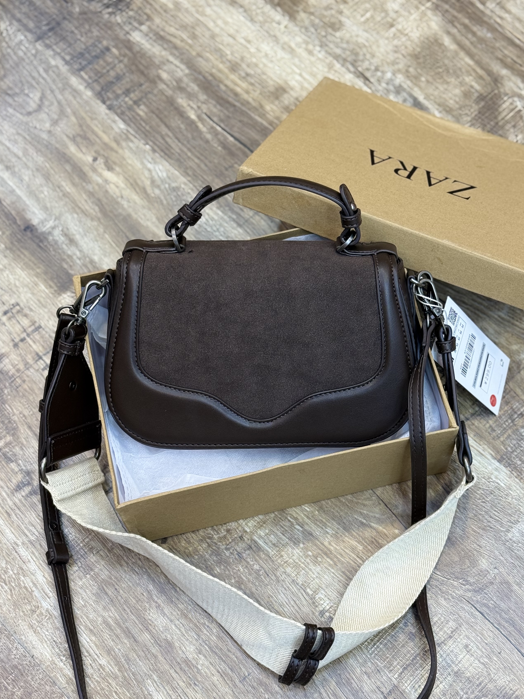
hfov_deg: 25.6
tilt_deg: -65.6
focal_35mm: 57
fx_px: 1150
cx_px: 305
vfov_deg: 33.7
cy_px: 409
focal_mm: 6.76
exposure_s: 1/100
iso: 64
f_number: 1.78
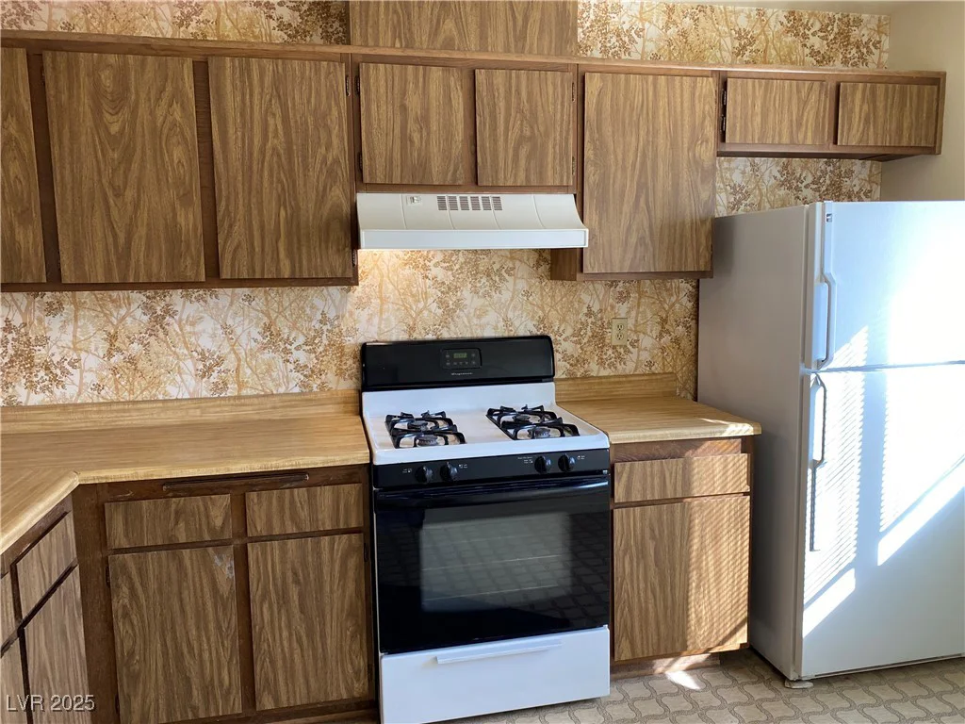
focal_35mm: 26
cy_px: 362
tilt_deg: -5.9
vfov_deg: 53.1
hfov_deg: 67.3
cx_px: 482
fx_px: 725
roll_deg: +0.5
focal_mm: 4.25
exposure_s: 1/120
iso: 125
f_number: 1.8
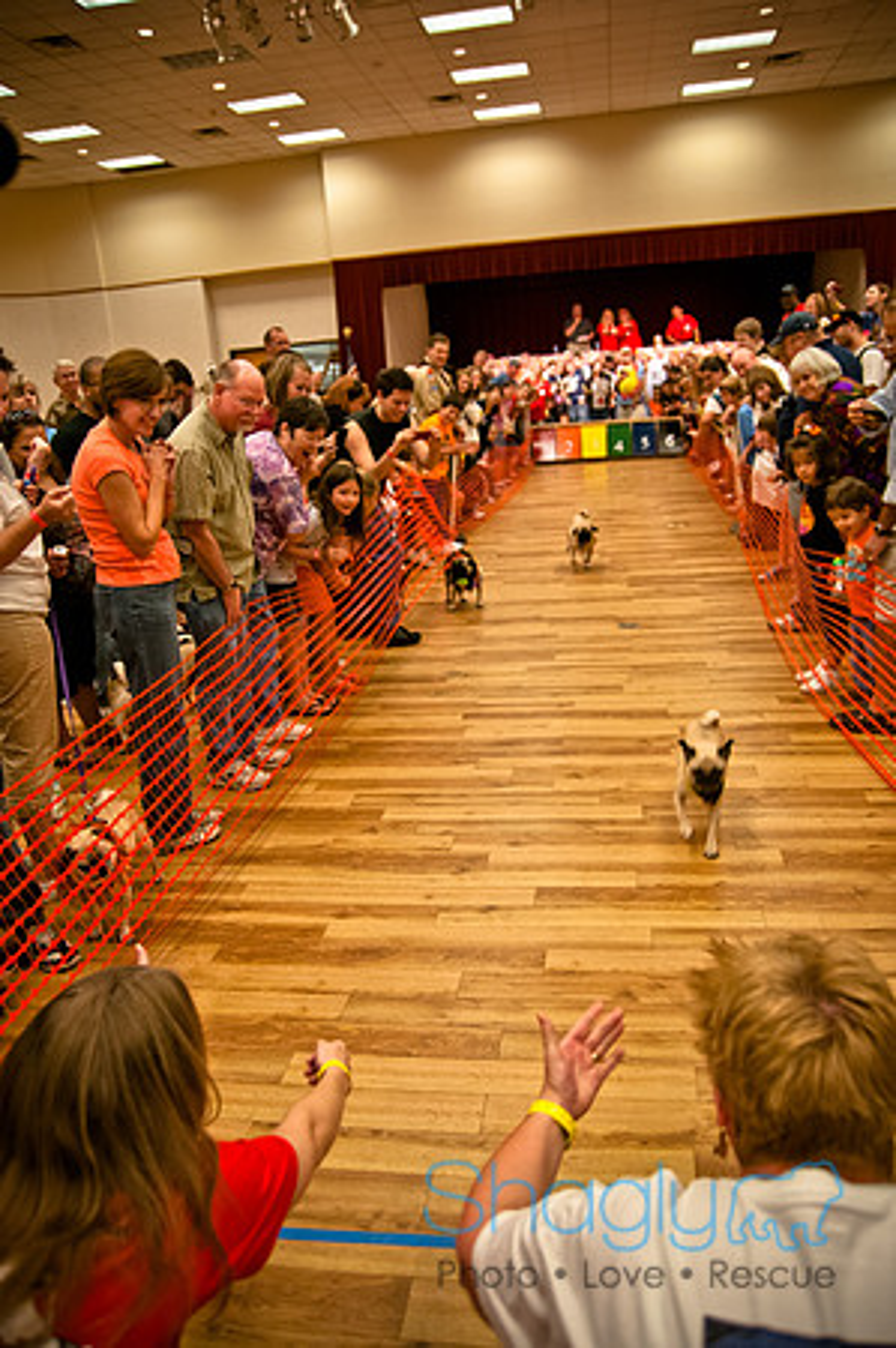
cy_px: 674
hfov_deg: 50.3
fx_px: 954
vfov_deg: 70.5
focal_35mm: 26
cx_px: 448
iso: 200
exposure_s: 1/60
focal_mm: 17
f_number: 2.8
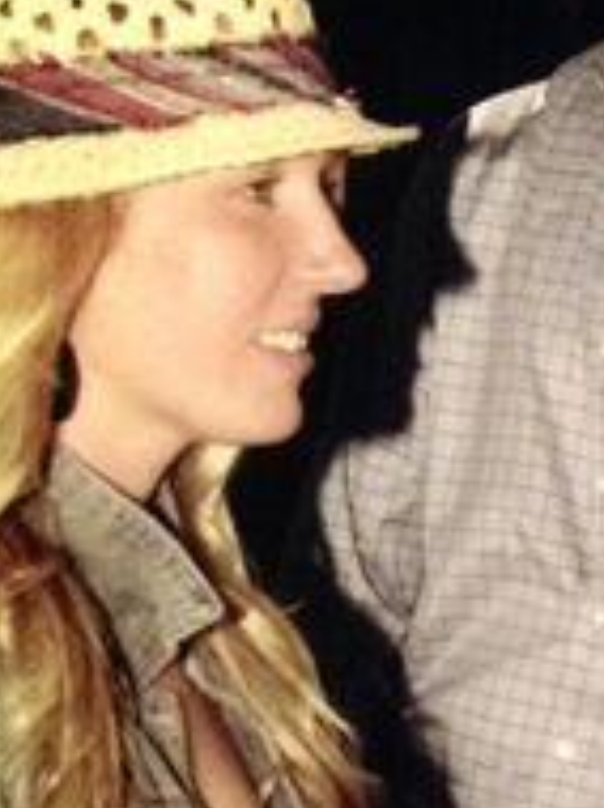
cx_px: 447
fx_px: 2005
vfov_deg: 22.8
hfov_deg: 17.0
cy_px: 400
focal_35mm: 86
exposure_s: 1/15
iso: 800
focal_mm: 4.28
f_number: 2.4
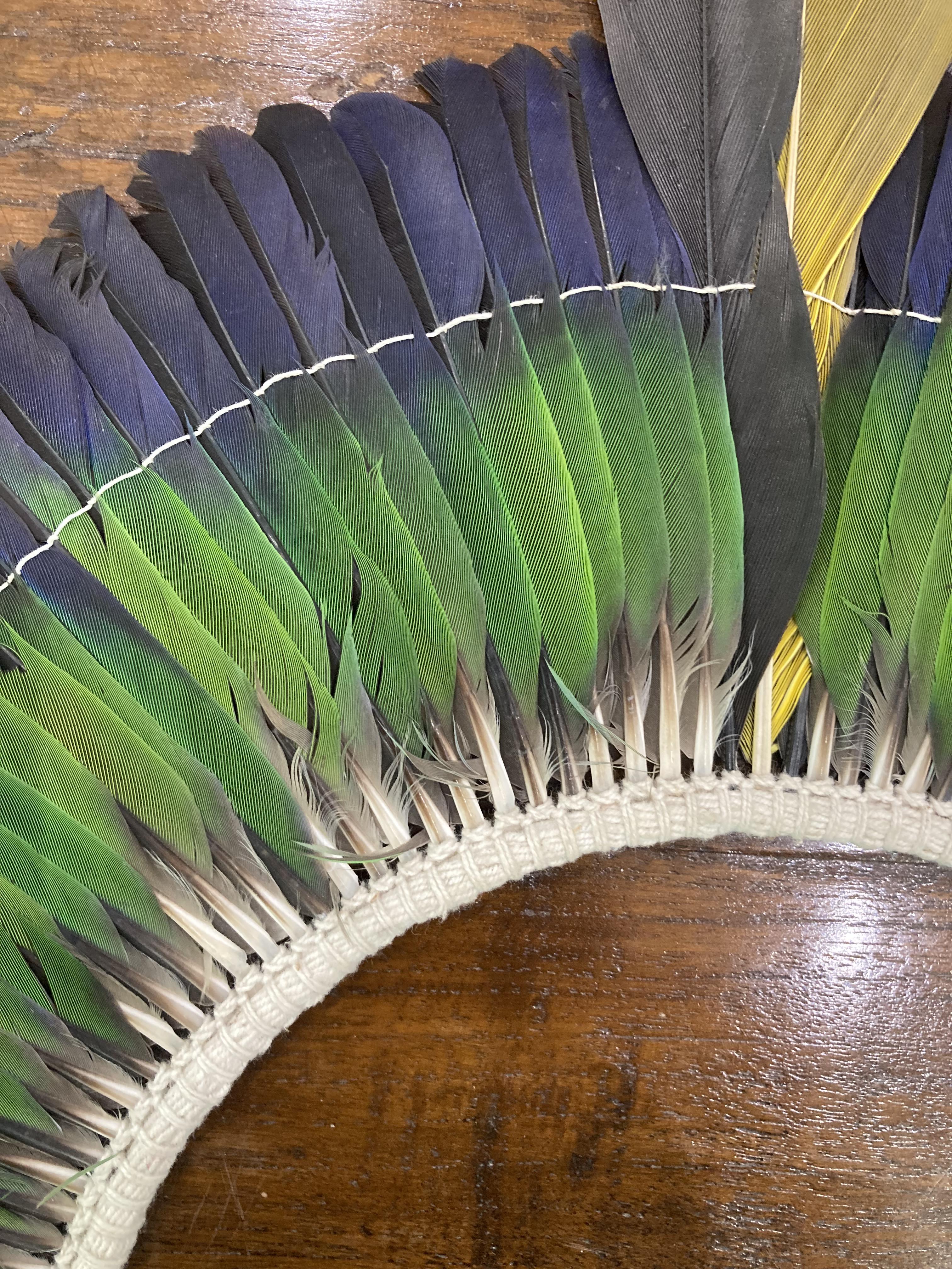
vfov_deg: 63.4
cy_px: 634
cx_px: 476
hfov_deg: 49.7
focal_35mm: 28
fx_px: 1027
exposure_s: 1/60
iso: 250
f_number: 1.8
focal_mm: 3.99
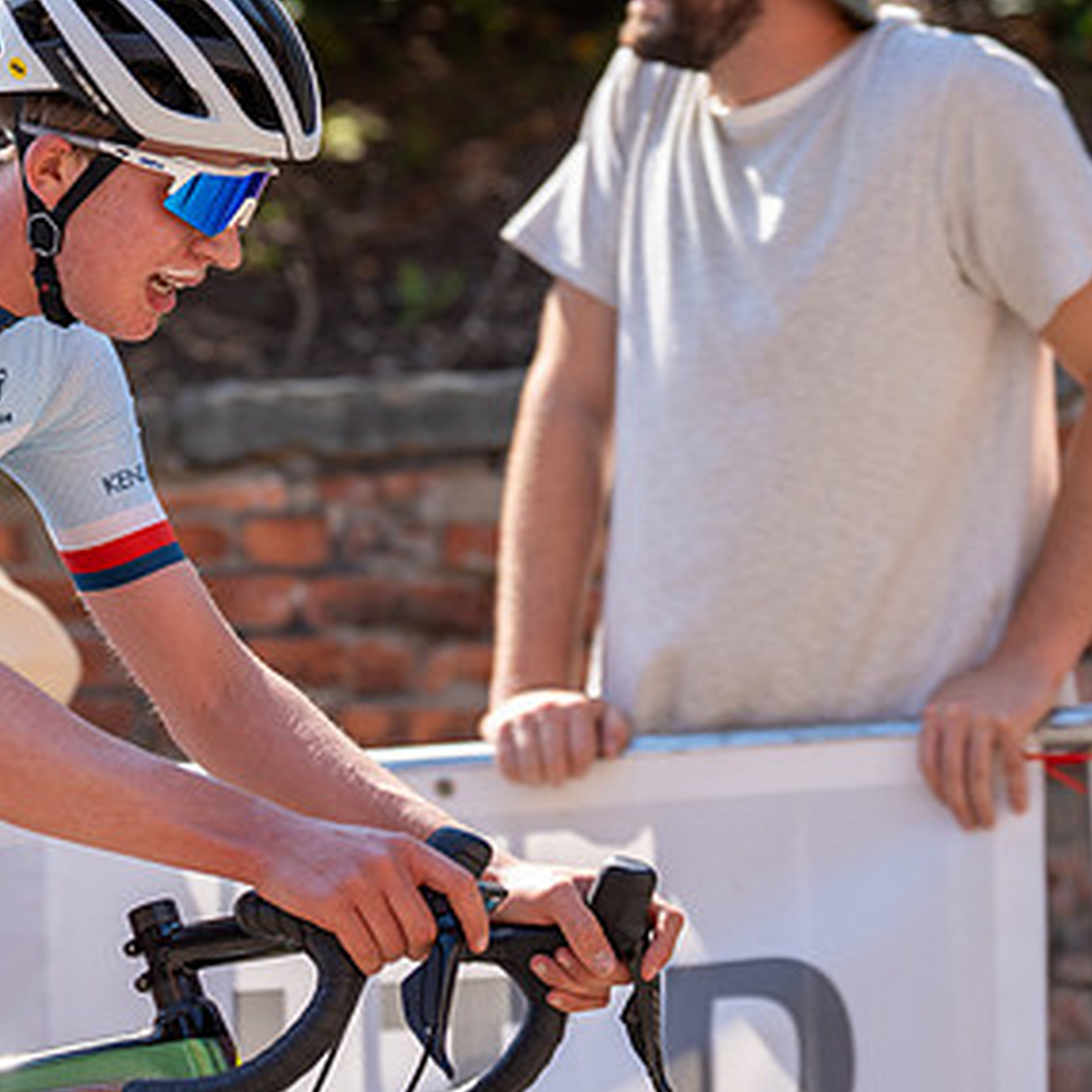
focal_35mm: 186
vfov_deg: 9.4
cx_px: 69
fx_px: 6638
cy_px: 433
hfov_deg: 9.4
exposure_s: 1/1000
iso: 200
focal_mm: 108
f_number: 3.5
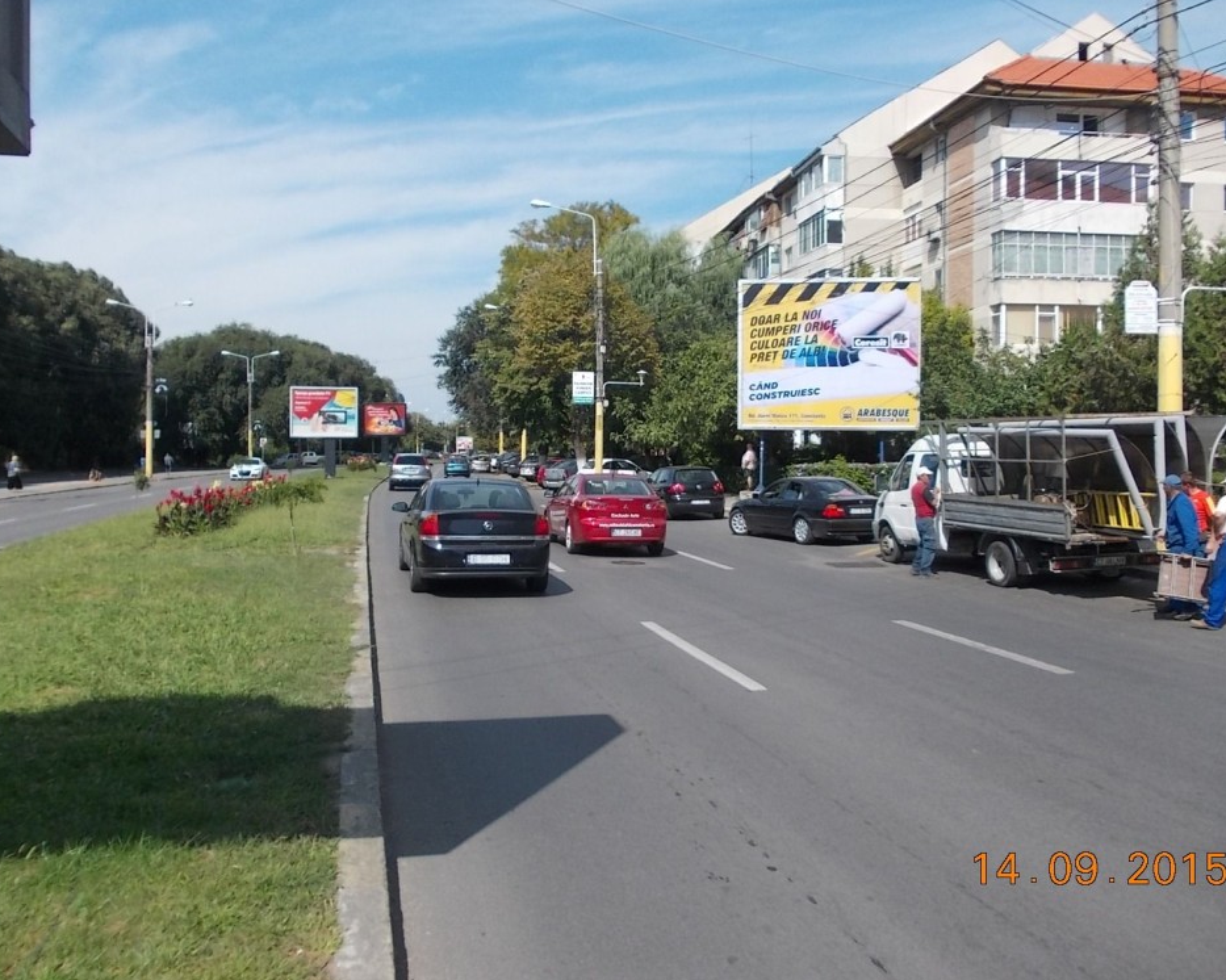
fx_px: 1088
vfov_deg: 48.5
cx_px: 624
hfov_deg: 58.8
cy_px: 483
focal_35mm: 30
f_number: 5.4
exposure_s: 1/320
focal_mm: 4
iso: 80
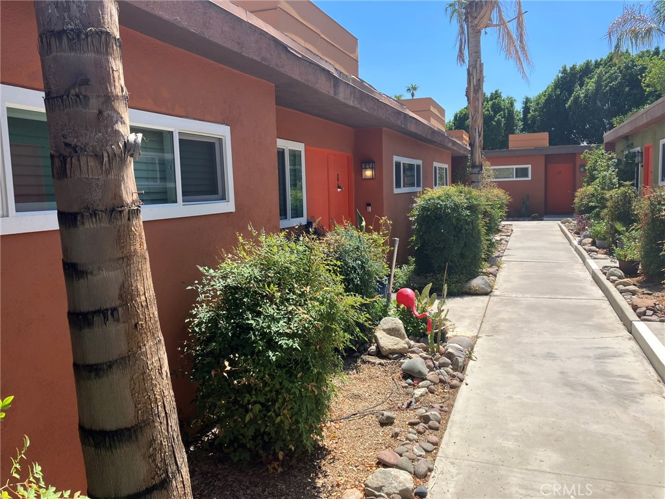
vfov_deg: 49.7
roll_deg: +1.7
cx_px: 332
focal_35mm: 28
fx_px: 538
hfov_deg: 63.4
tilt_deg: -5.6
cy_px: 250
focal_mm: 3.99
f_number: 1.8
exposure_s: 1/1156
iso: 20
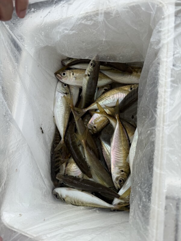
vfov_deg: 71.6
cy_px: 120
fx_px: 167
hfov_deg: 56.8
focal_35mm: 24
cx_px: 90
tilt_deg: -81.7
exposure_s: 1/2110
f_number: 1.78
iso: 80
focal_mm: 6.76
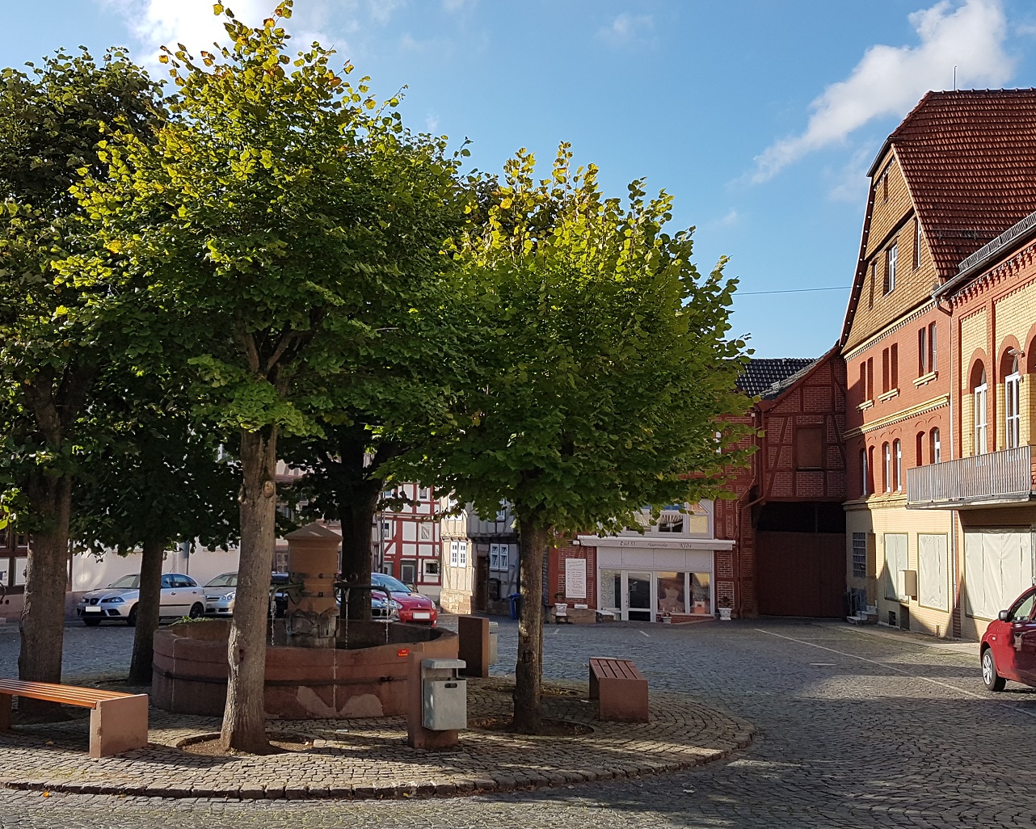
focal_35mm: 38
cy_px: 454
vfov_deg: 39.1
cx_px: 425
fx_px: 1165
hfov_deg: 47.7
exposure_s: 1/1604
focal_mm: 4.2
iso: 40
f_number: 1.7
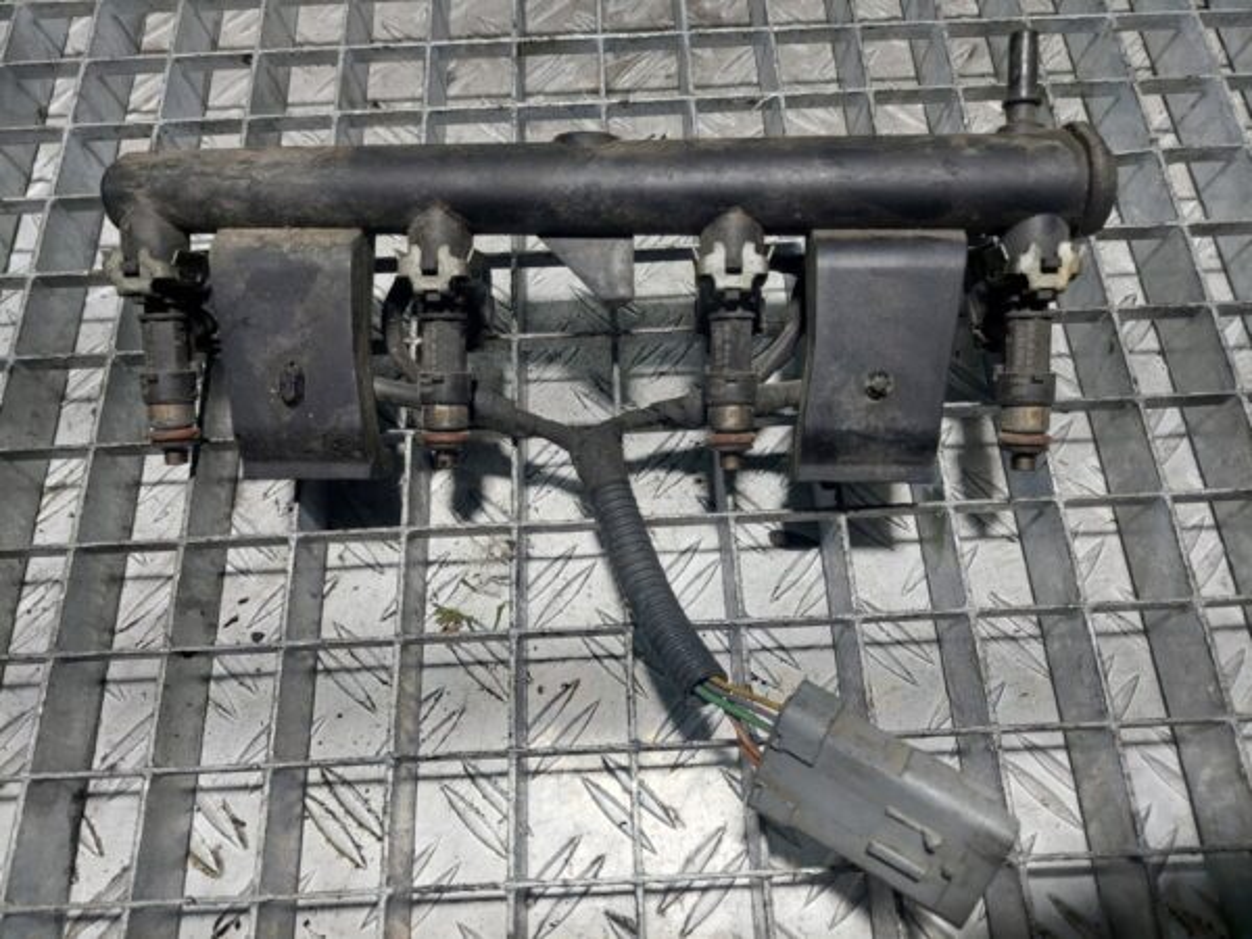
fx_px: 904
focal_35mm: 25
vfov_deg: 54.9
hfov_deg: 69.4
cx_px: 626
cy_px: 470
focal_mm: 5.23
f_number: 1.8
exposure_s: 1/100
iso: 50
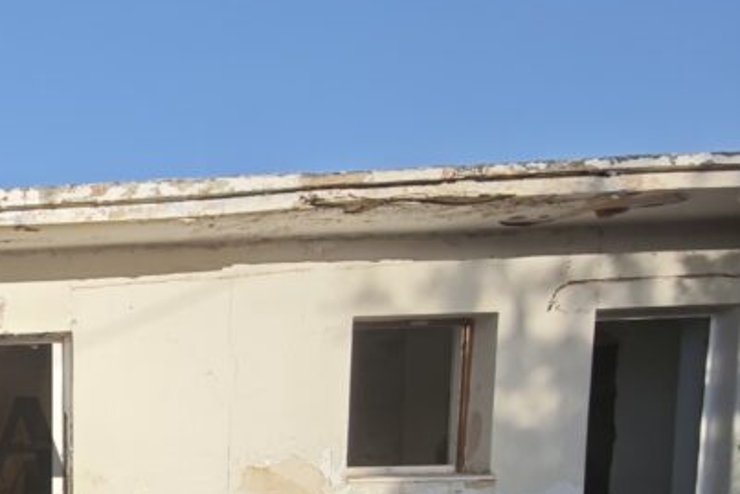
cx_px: -189
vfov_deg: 32.7
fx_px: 761
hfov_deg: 36.7
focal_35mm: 37
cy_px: 505
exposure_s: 1/498
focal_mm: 2.16
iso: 50
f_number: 2.2
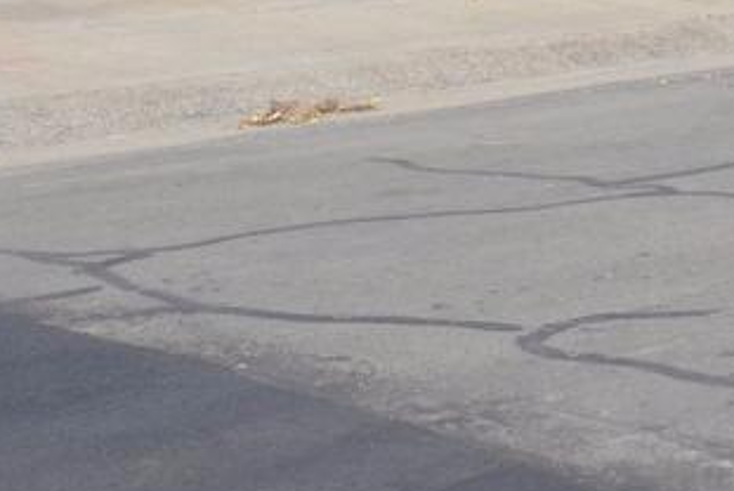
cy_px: -250
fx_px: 2347
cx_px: 615
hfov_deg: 17.6
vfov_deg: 11.4
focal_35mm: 115
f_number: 8
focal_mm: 22
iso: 100
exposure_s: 1/250
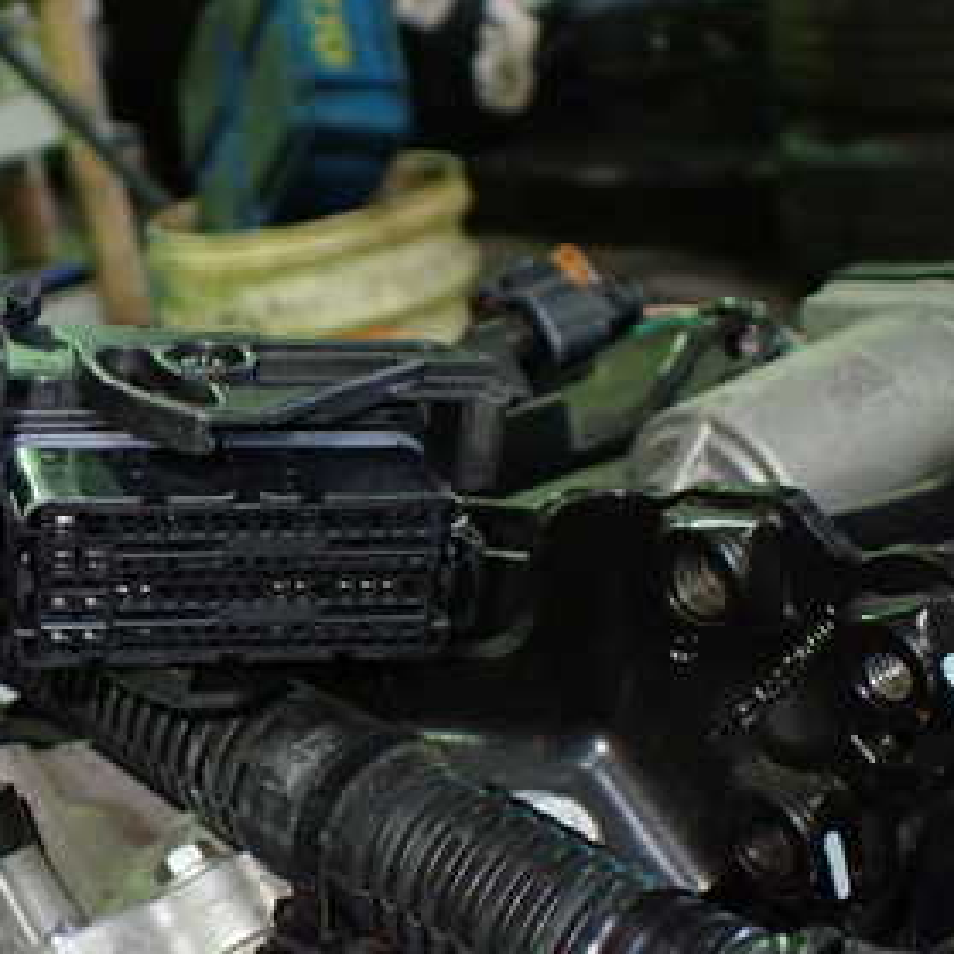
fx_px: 1777
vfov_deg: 30.0
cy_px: 547
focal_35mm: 57
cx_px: -27
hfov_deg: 28.0
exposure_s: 1/60
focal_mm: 5.4
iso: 800
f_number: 2.3
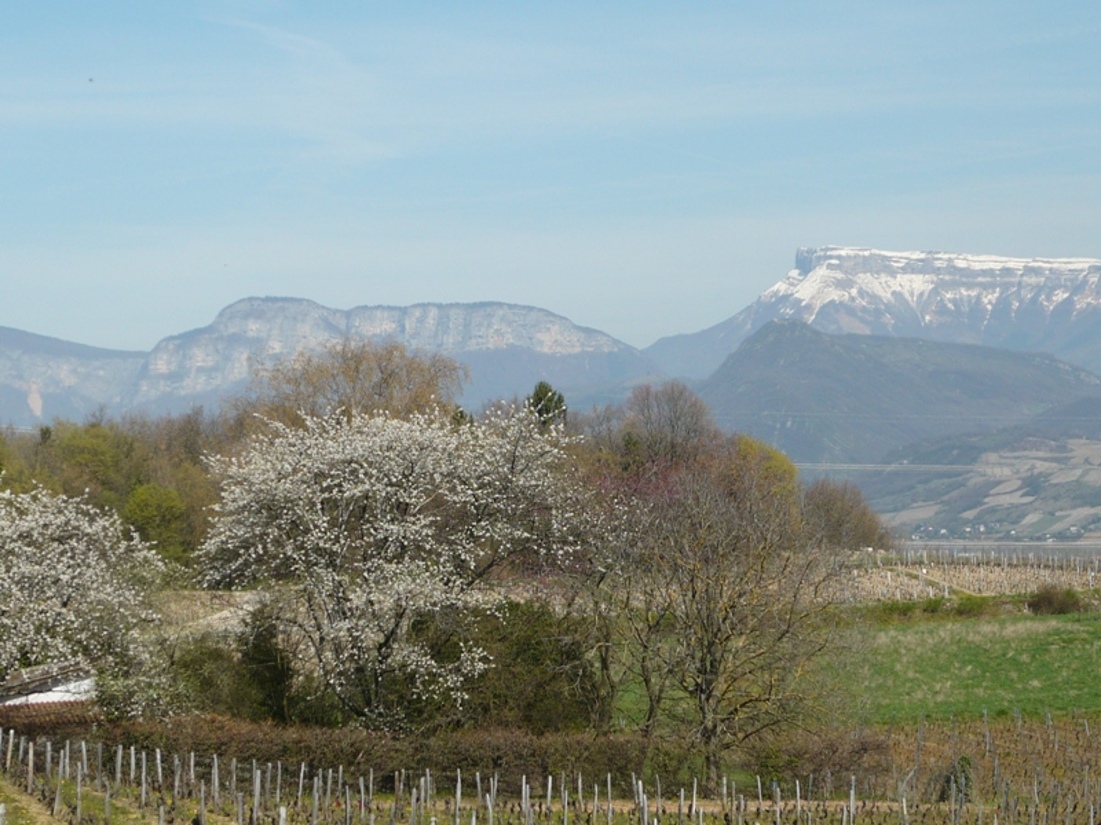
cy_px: 412
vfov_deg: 16.4
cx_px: 550
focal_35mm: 90
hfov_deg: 21.8
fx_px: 2863
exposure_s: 1/800
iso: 100
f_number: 4
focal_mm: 11.7
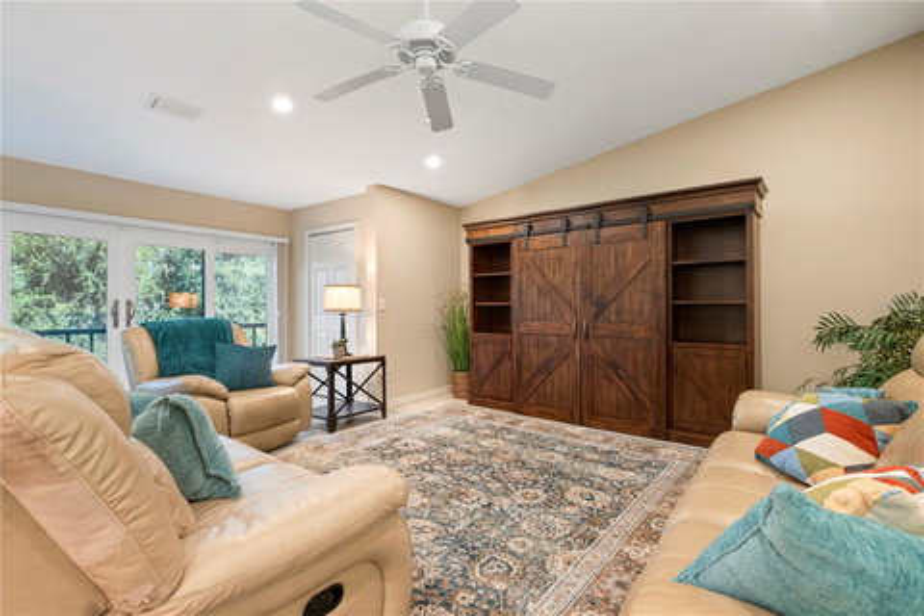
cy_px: 308
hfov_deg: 93.3
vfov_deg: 70.4
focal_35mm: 17
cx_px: 462
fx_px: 436
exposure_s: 1/1.67
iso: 500
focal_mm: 17
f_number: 8
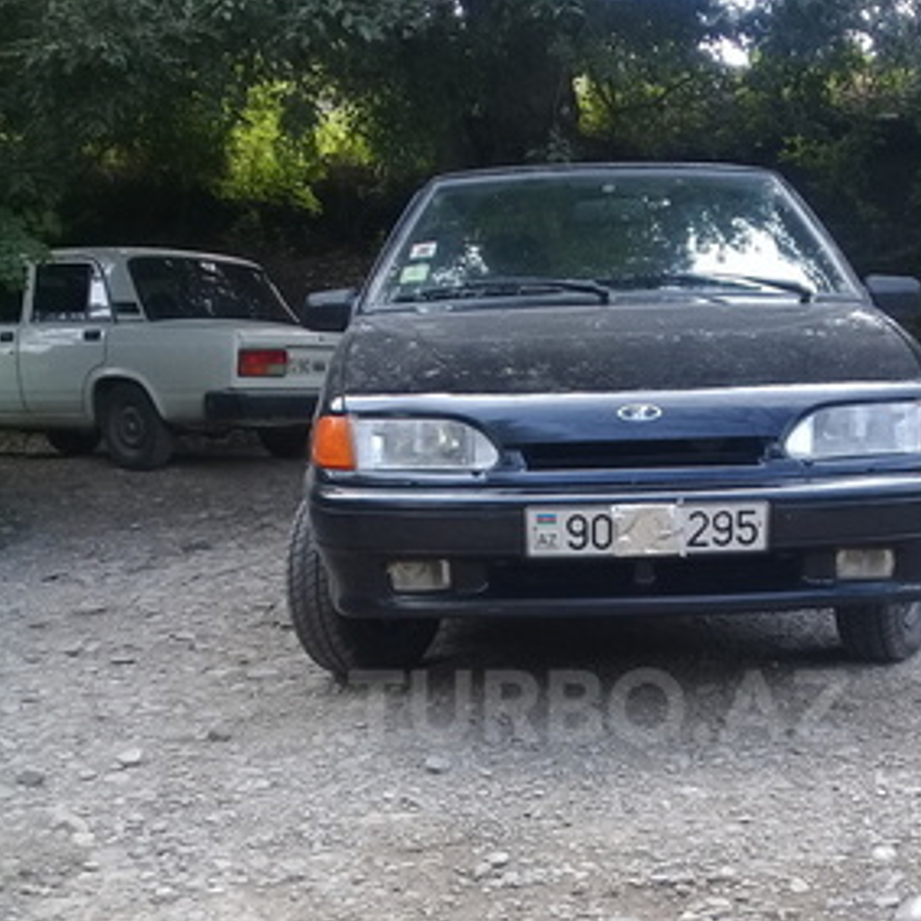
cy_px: 706
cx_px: 599
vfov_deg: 34.5
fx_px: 1445
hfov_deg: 35.1
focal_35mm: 48
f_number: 2.2
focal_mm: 3.3
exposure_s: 1/100
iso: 50
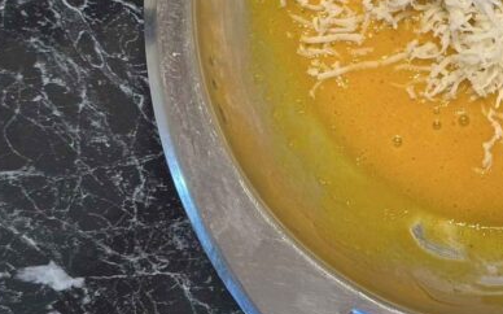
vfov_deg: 12.3
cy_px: 5
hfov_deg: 19.4
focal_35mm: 105
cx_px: 481
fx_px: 1439
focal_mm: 6.86
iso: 125
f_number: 1.78
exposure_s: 1/50
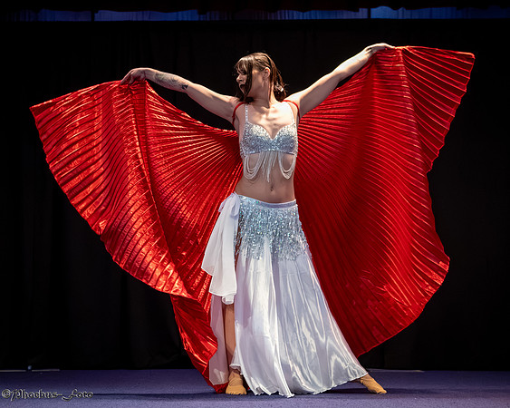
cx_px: 201
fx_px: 1171
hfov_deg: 24.5
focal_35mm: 78
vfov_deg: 19.7
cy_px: 185
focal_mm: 52
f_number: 4
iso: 12800
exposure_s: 1/400
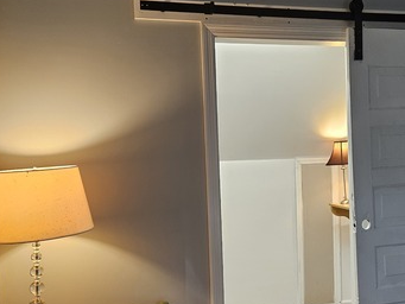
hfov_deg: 41.5
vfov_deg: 32.2
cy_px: 170
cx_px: 271
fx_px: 527
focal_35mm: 45
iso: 160
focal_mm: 5.4
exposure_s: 1/120
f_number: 1.8
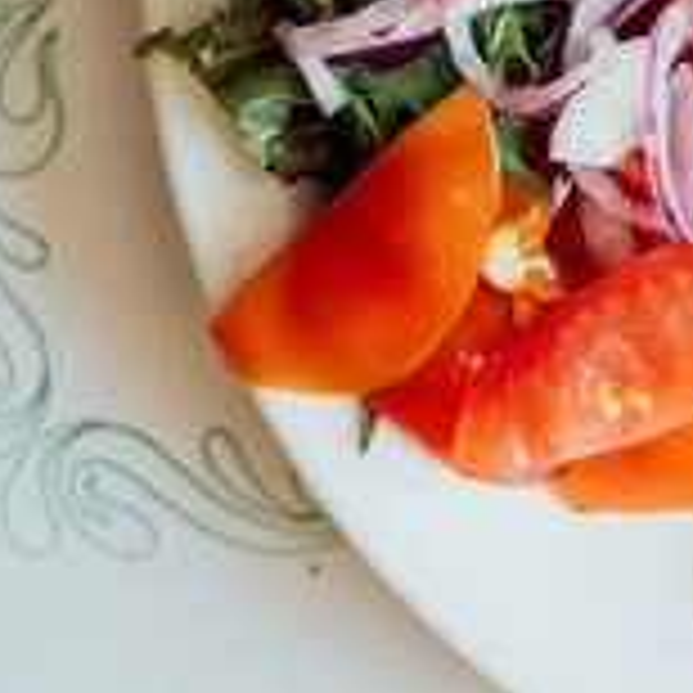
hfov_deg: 11.8
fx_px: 3194
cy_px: -68
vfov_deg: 12.2
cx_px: 1053
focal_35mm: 141
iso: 1000
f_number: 2.8
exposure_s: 1/640
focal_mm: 50
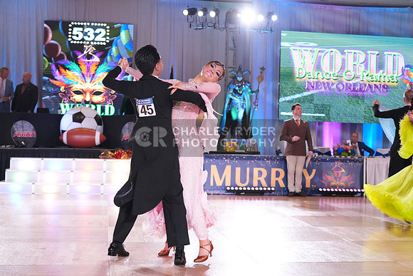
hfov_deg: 35.0
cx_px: 206
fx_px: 654
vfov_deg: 23.8
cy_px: 138
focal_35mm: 57
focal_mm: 57
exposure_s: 1/500
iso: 3200
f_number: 4
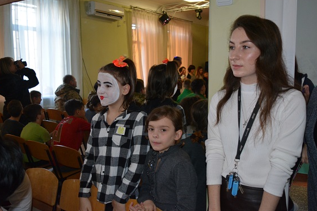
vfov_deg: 36.8
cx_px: 158
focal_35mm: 36
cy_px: 107
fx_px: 317
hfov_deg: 53.2
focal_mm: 22
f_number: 3.8
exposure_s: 1/60
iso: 1250
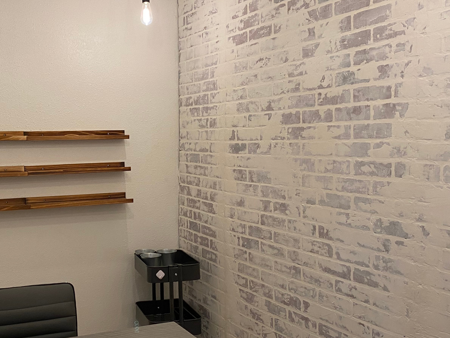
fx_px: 572
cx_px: 151
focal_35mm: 44
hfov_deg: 42.4
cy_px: 171
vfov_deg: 32.9
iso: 125
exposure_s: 1/60
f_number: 1.8
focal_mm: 4.25
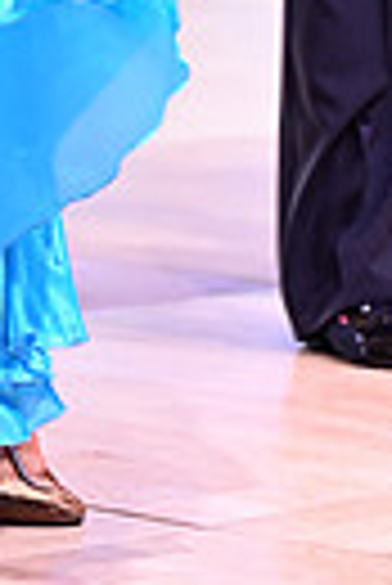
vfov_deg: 5.0
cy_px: -333
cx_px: 140
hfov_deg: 3.4
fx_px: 6613
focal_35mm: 406
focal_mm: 91
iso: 1600
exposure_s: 1/250
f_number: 2.8
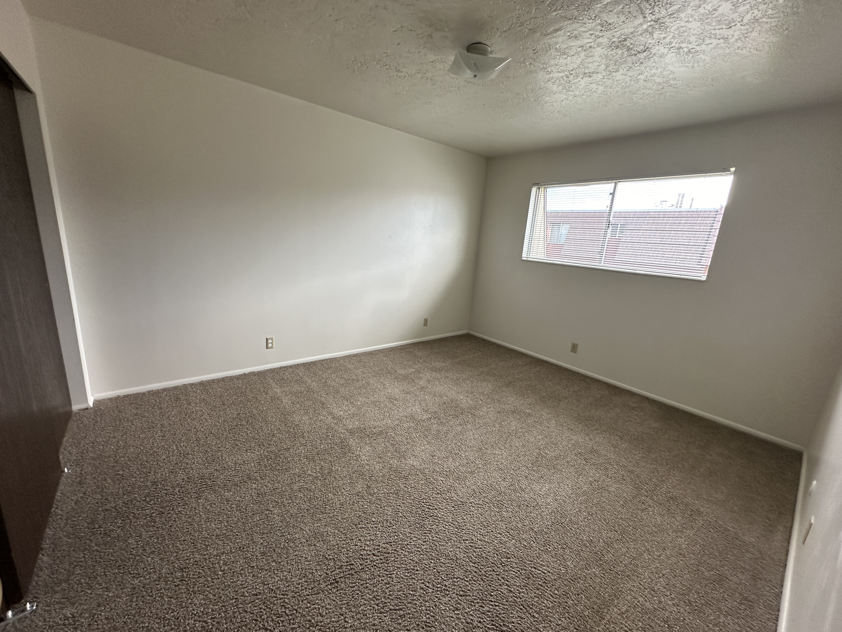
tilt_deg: -12.6
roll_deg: -3.6
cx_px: 421
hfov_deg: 102.1
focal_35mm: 14
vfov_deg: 85.7
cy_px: 316
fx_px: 341
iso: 125
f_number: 2.2
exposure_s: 1/99
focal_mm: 2.22
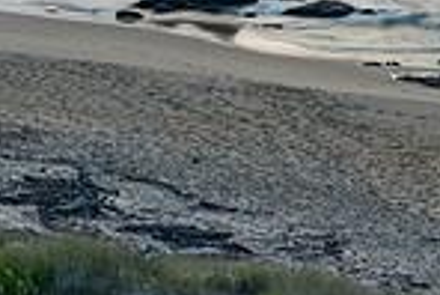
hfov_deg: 15.9
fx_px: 1578
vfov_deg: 10.4
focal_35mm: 129
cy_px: -124
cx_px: 193
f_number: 8
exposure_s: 1.3
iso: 64
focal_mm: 32
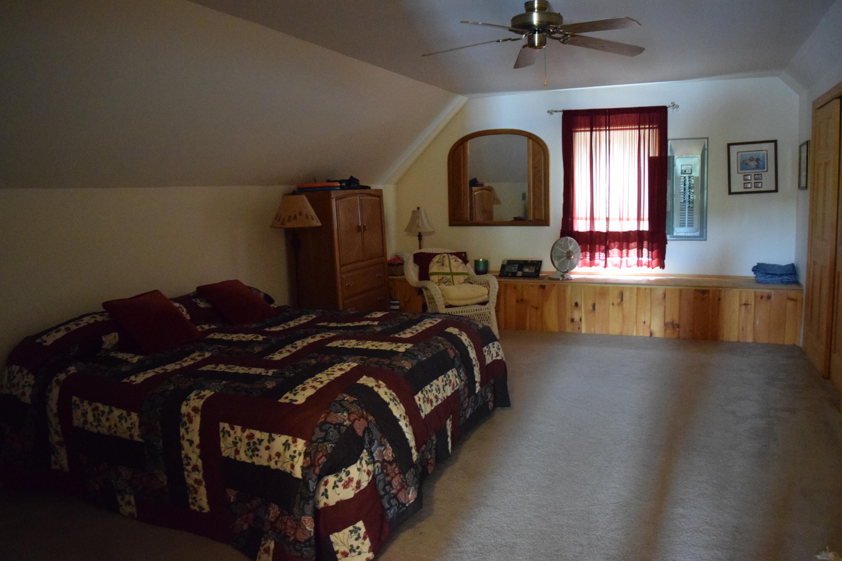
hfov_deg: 67.4
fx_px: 631
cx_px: 421
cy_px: 280
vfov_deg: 47.9
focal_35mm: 27
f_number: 3.5
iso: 6400
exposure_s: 1/40
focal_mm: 18
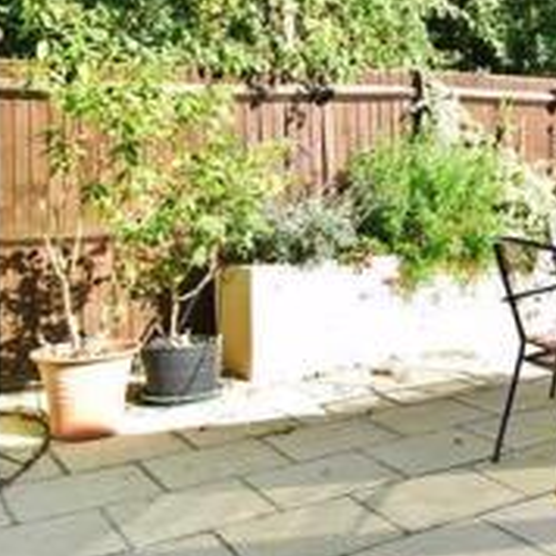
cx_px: 650
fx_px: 854
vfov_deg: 35.6
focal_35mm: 47
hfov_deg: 31.0
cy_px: 167
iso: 200
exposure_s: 1/200
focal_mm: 10
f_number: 7.1
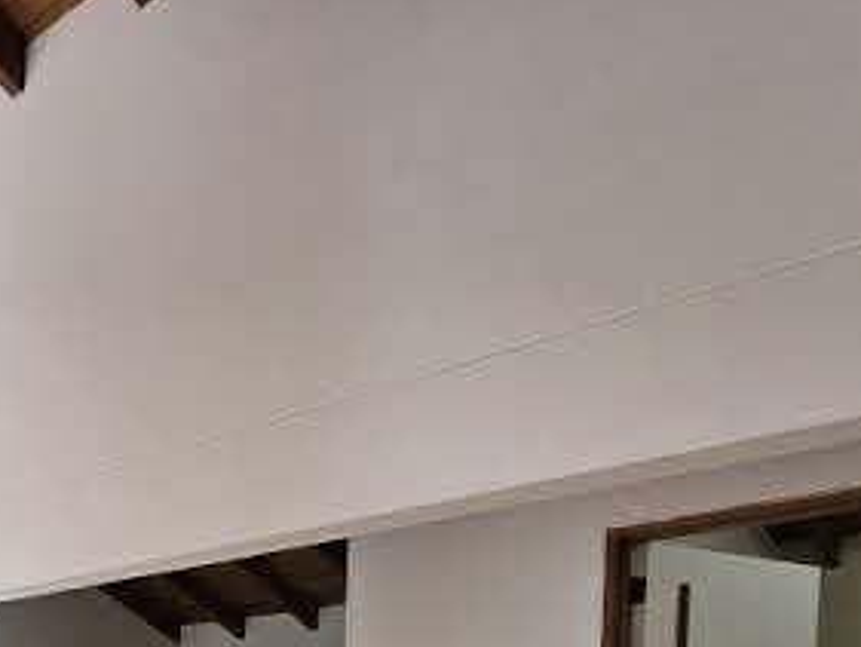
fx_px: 921
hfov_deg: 40.9
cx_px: -74
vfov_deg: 30.0
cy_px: 859
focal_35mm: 37
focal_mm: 2.2
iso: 200
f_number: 2.2
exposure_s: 1/100
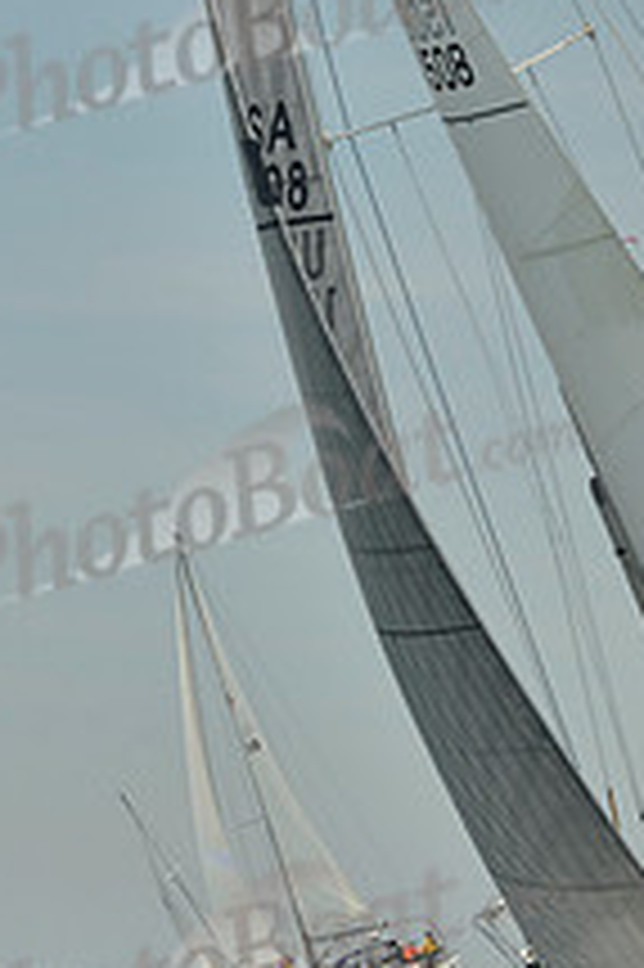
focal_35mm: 189
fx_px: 5079
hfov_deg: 7.2
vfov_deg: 10.9
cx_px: 813
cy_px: 203
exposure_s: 1/1250
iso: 200
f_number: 8
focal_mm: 70
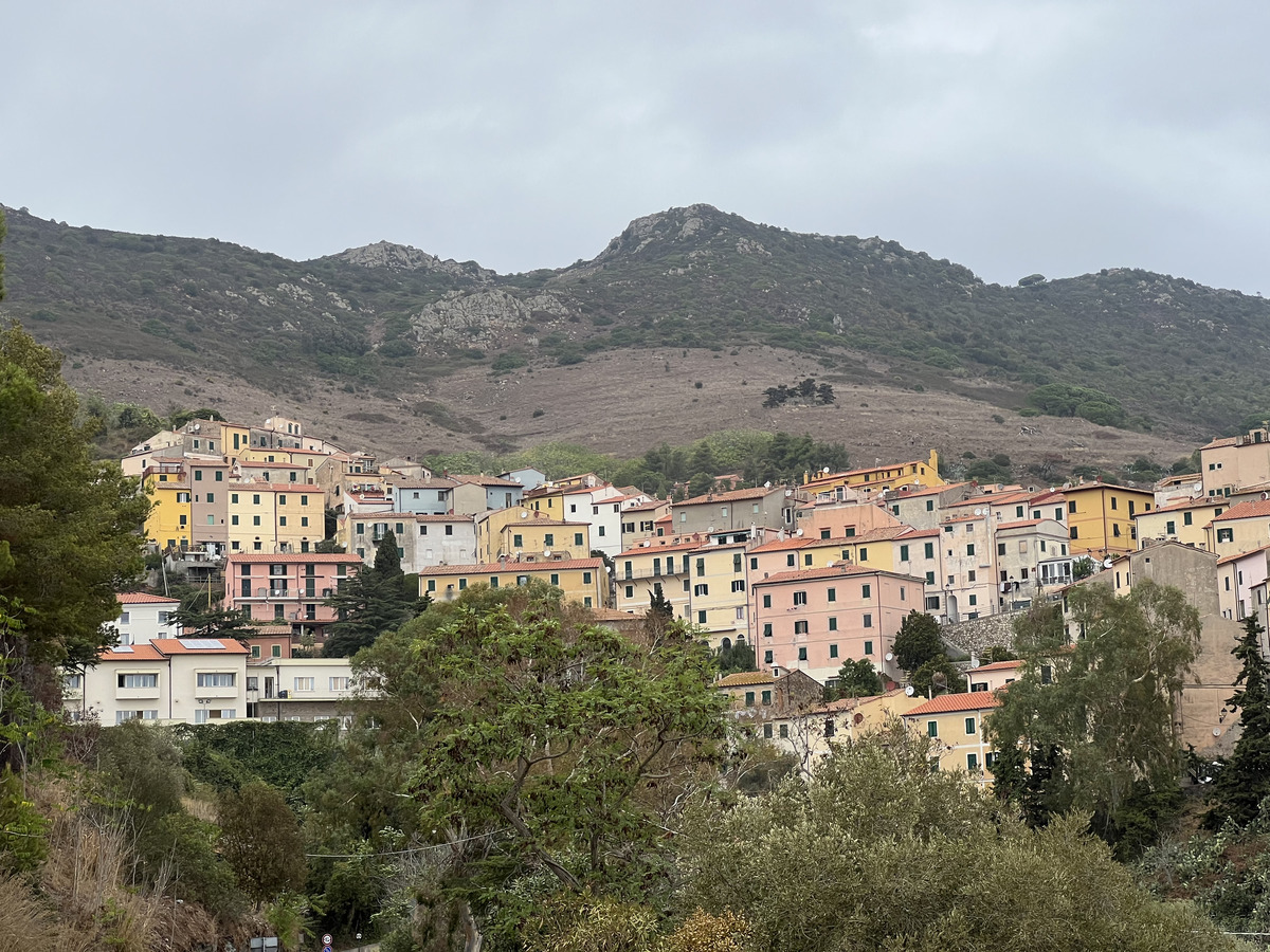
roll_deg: +2.2
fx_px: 2825
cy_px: 476
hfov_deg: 25.3
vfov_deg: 19.1
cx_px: 635
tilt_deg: +8.5
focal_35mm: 77
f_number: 2.8
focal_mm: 9
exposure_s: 1/122
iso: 32
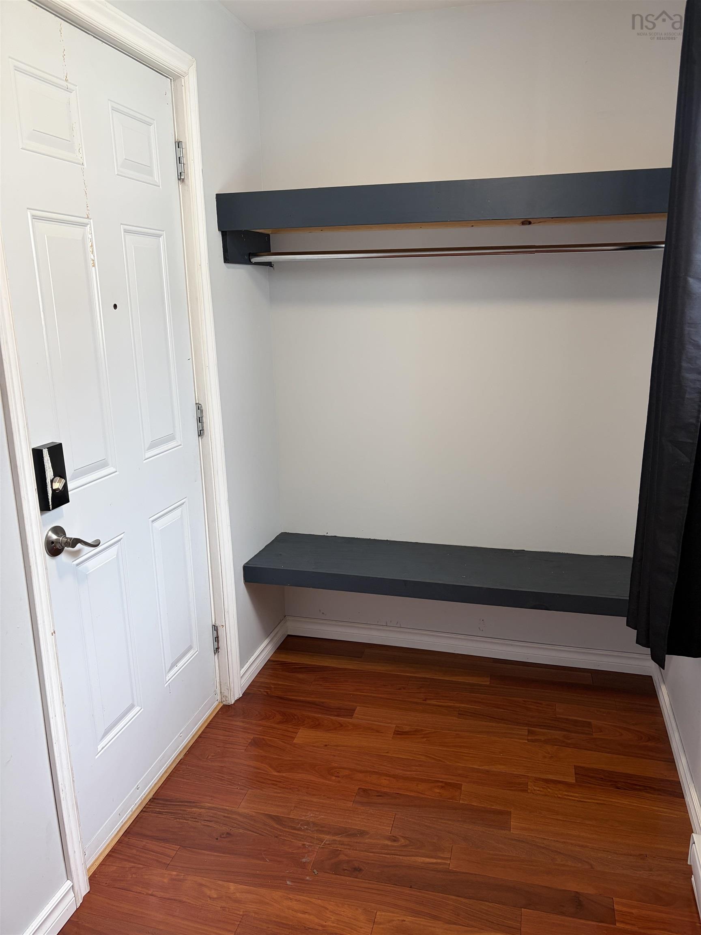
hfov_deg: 53.1
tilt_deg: -13.3
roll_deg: +0.8
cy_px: 468
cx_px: 350
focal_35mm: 26
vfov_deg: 67.3
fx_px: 702
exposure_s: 1/120
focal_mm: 5.96
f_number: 1.6
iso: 100
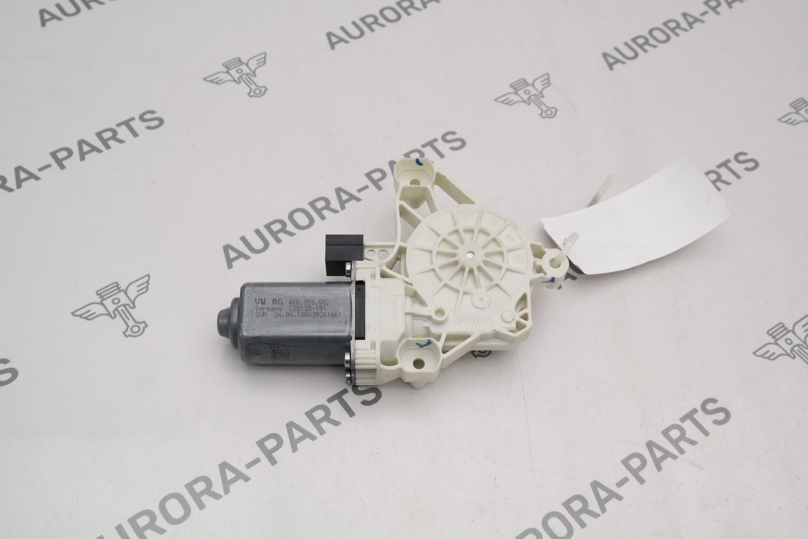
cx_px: 404
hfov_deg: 39.6
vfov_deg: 27.0
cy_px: 270
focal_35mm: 50
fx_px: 1122
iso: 200
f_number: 8
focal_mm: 33
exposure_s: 1/100
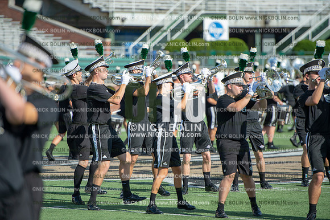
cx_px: 165
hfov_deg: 10.3
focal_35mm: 200
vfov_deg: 6.9
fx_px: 1832
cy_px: 110
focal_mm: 200
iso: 160
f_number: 2.8
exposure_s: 1/2000
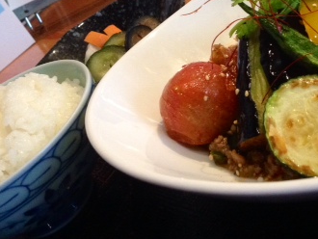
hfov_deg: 30.2
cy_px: 88
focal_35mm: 64
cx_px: 184
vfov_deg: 22.9
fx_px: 588
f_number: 2.4
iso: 320
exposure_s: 1/20
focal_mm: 4.12
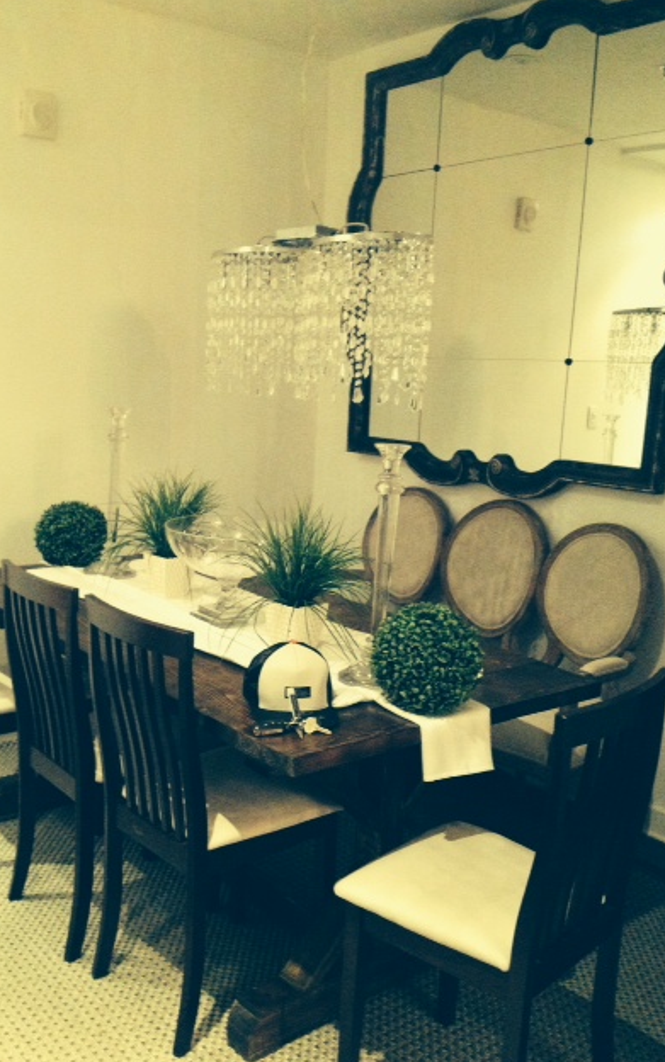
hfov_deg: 33.6
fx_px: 1101
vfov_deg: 51.5
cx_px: 321
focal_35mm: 38
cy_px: 528
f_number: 2.4
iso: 800
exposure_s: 1/15
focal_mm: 4.28
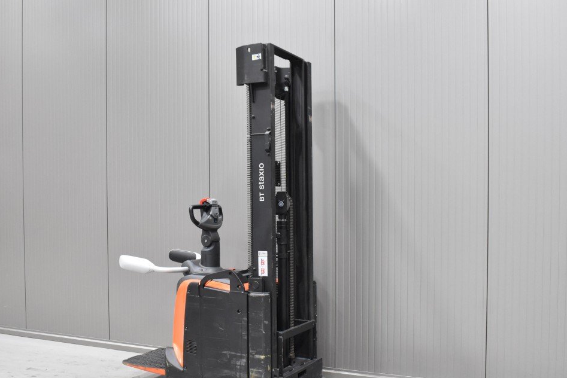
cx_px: 278
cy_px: 237
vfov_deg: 34.9
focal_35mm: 38
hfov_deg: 50.7
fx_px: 599
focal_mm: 20
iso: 1600
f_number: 5
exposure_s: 1/25
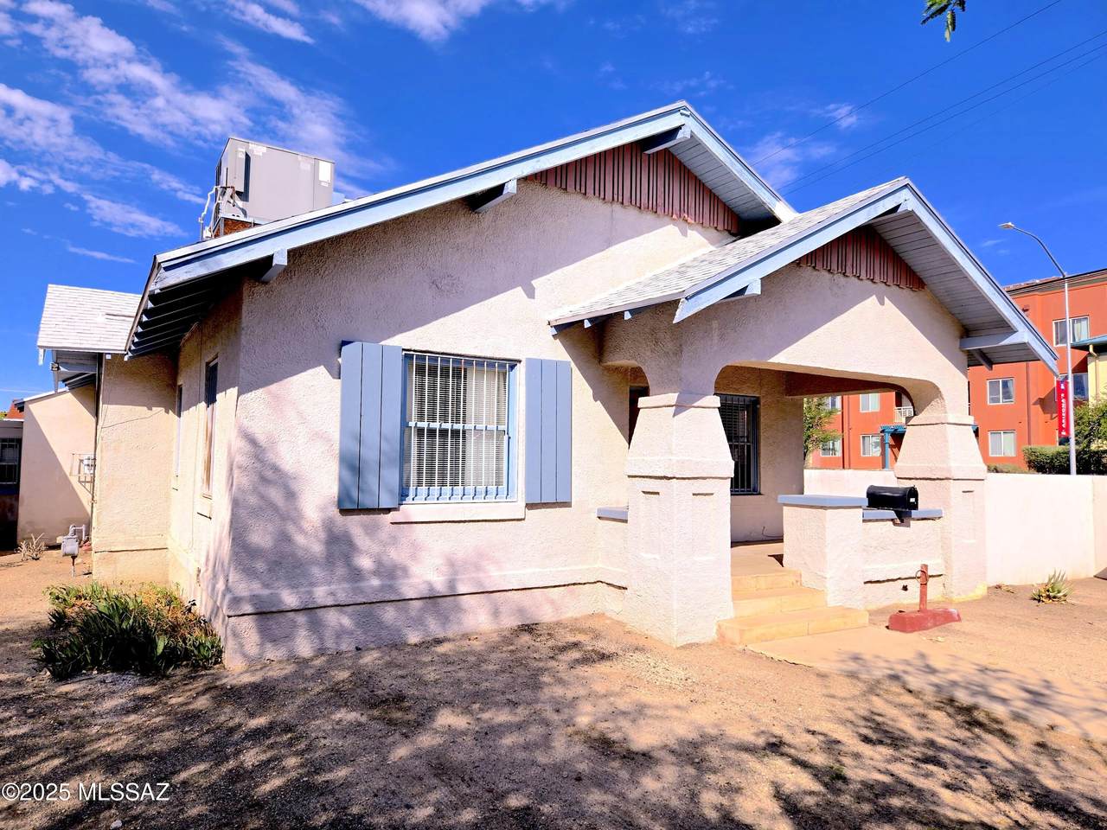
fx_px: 736
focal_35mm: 23
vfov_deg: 58.9
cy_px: 415
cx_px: 554
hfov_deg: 73.9
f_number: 1.8
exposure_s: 1/2828
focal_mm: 5.4
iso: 25
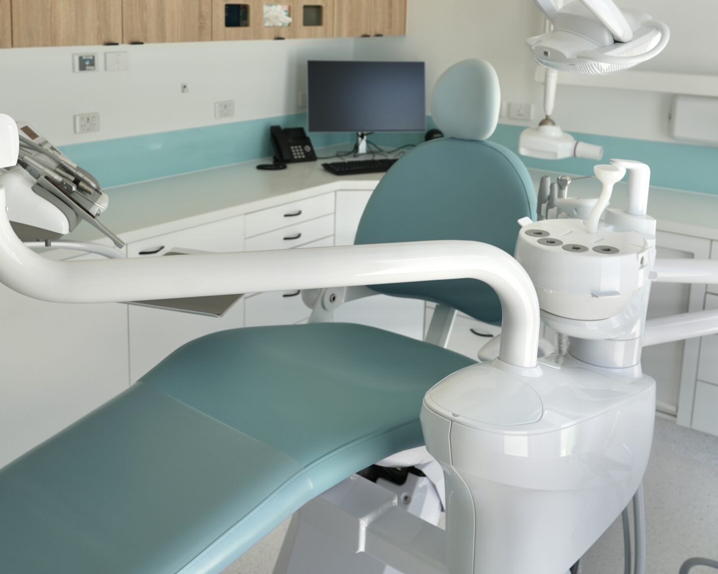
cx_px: 305
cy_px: 152
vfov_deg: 36.5
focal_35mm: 40
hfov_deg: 45.7
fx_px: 850
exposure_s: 1/60
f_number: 5.6
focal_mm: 24
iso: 100
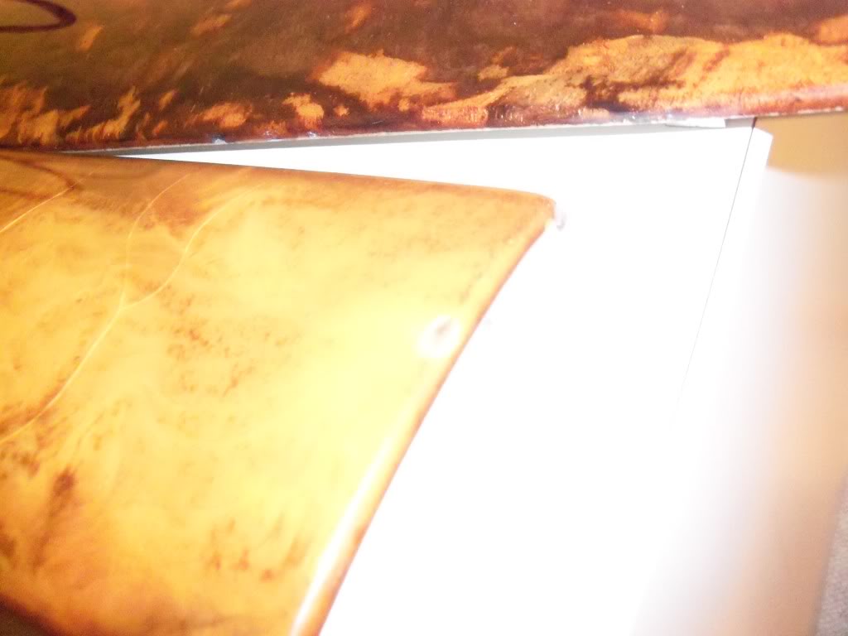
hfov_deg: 52.6
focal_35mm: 35
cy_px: 318
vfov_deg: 40.7
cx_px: 424
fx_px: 857
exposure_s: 1/8
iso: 800
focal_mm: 6.3
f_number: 3
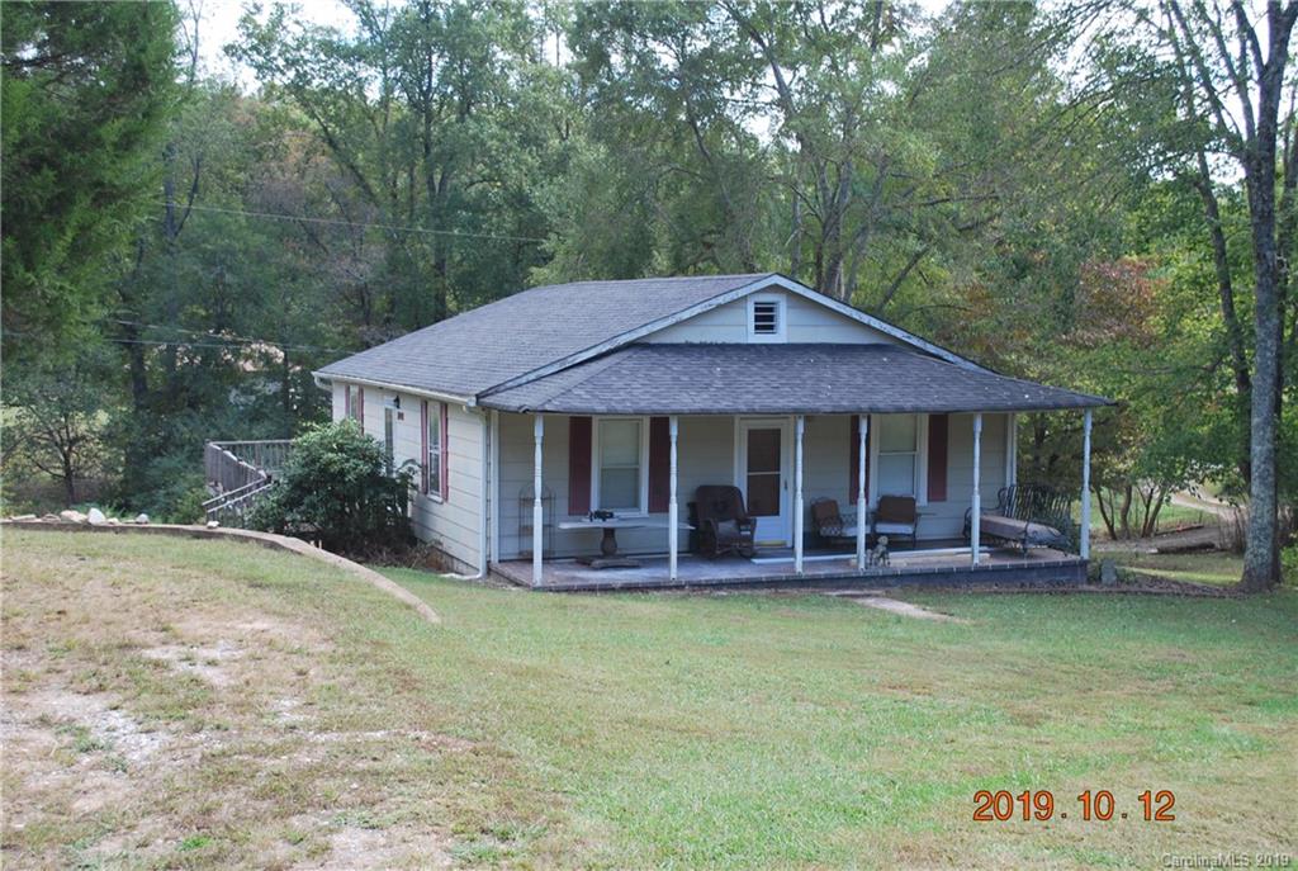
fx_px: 1626
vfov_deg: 30.0
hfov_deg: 43.5
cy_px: 436
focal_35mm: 45
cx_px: 649
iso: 140
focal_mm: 30
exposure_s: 1/125
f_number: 5.6
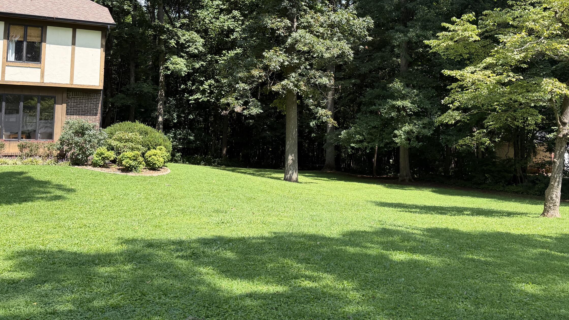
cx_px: 288
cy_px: 94
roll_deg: +0.0
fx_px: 528
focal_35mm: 35
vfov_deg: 33.3
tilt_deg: +4.7
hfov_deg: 56.6
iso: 100
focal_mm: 6.76
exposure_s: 1/1553
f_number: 1.78
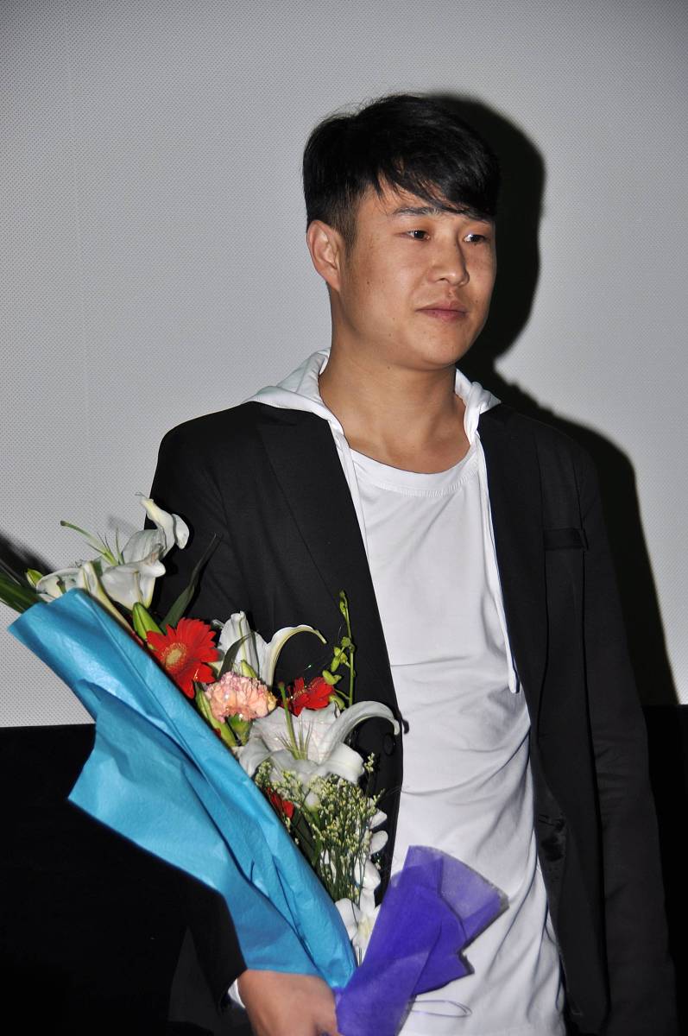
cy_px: 518
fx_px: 3664
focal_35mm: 128
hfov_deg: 10.7
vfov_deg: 16.1
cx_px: 344
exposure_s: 1/100
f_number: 6.3
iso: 200
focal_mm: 85
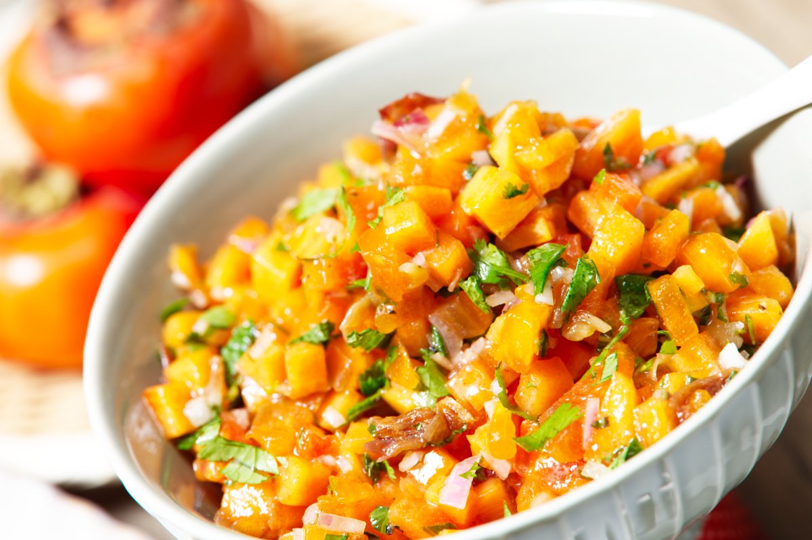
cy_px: 270
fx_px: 2367
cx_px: 406
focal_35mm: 105
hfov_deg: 19.5
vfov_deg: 13.0
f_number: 7.1
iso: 100
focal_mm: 105
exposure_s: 1/25
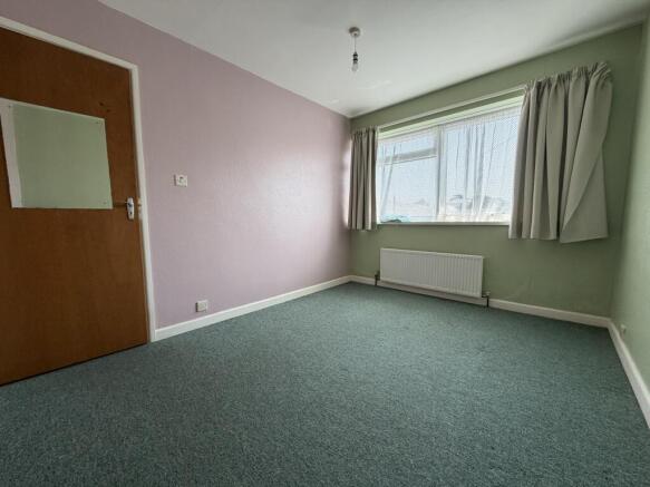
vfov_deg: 85.7
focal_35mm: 14
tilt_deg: -5.0
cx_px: 325
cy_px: 244
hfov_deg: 102.1
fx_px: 263
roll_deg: +0.1
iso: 125
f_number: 2.2
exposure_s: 1/121
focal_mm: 2.22
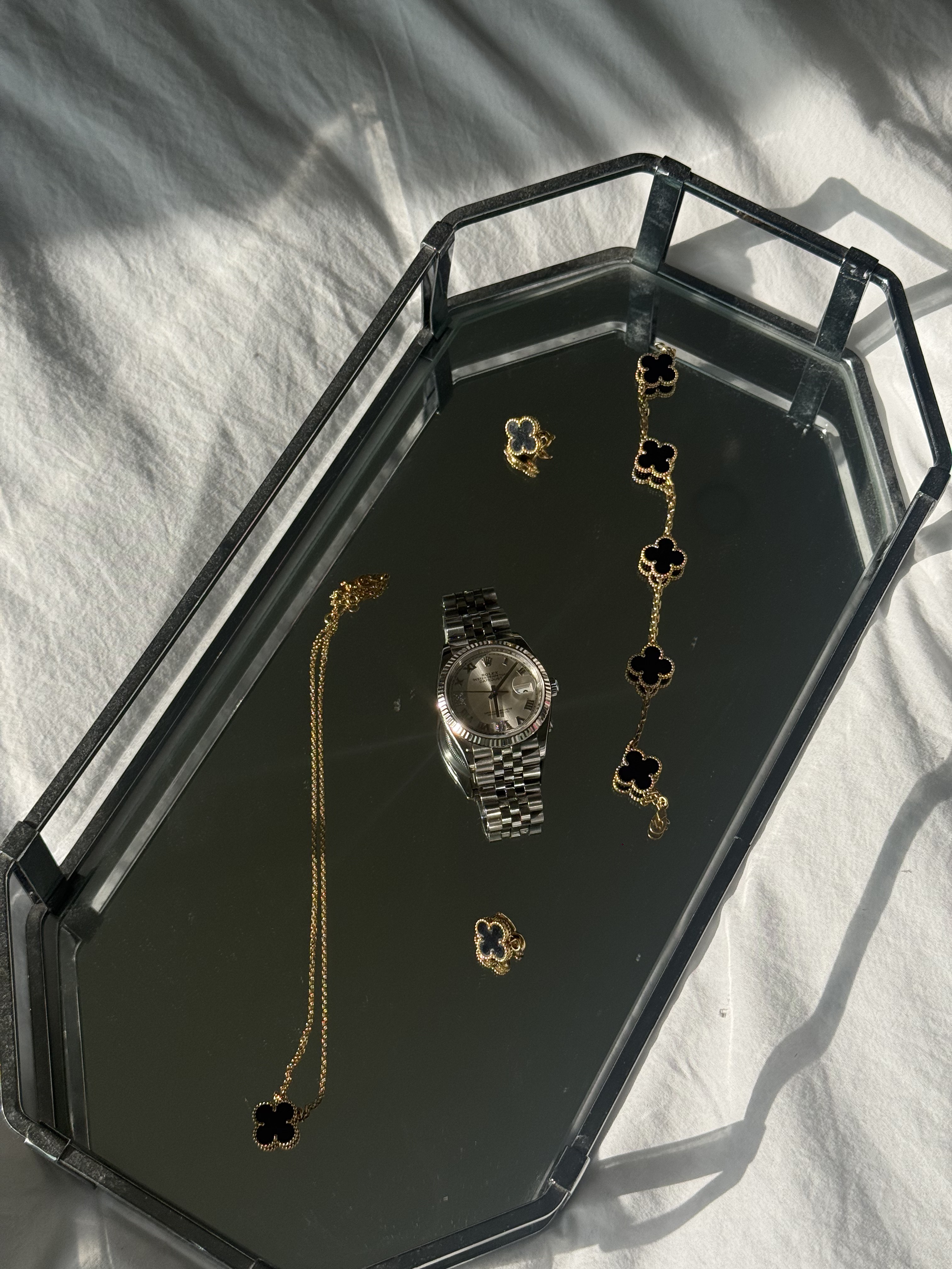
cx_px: 476
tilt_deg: -67.6
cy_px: 634
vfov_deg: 39.7
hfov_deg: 30.3
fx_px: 1760
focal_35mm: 48
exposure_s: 1/5587
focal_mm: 6.76
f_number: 1.78
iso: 64
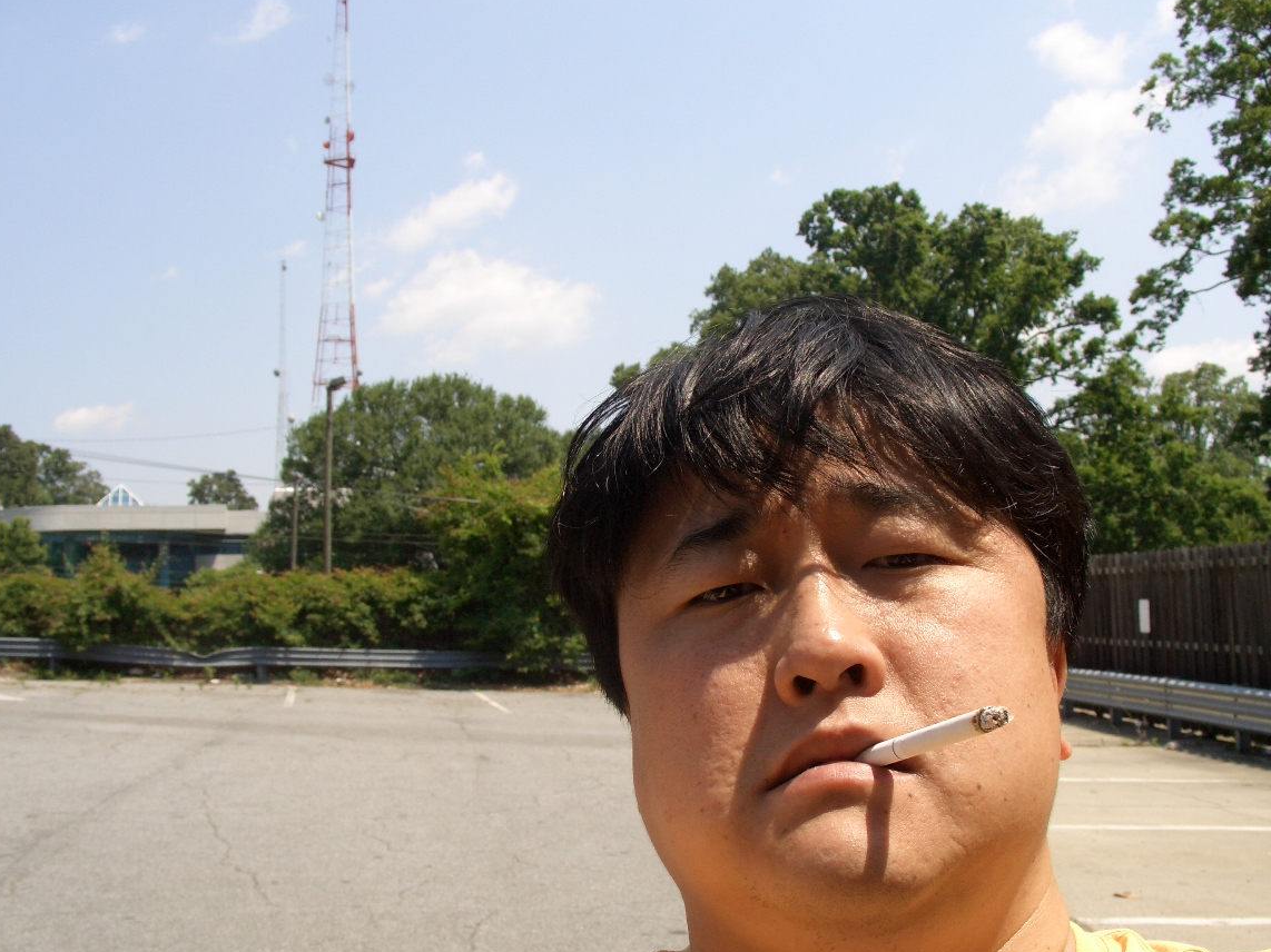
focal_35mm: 37
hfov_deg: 50.1
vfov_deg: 38.6
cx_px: 631
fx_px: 1358
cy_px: 510
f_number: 4.5
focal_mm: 7.1
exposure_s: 1/640
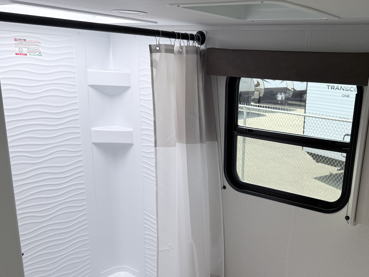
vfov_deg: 37.1
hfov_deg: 48.0
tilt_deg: -17.2
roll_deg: -2.4
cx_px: 252
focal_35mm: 38
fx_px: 405
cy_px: 196
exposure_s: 1/372
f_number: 1.78
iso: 80
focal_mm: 6.76
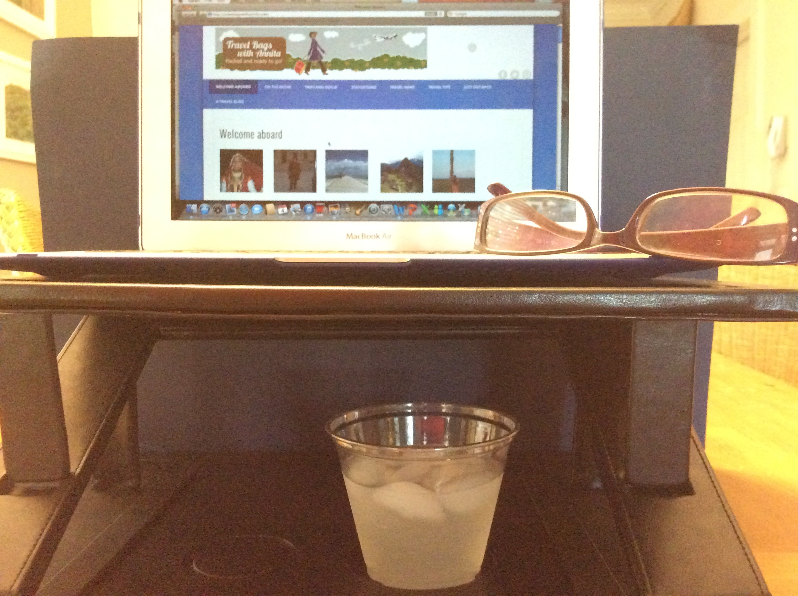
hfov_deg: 55.4
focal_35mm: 33
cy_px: 298
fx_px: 760
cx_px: 399
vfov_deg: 42.8
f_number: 2.4
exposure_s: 1/15
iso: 640
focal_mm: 3.3
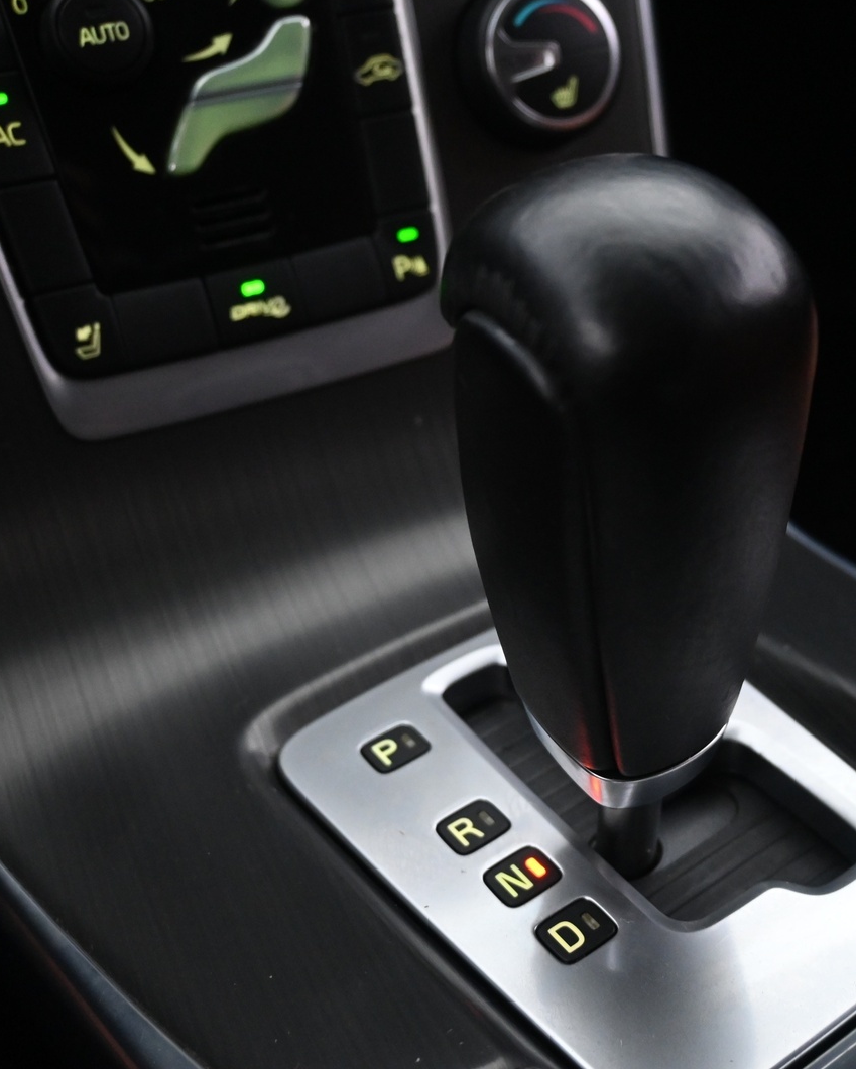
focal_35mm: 44
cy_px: 533
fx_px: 1396
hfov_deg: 33.8
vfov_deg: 41.9
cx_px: 577
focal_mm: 20.5
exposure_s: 1/30
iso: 2500
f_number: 3.8
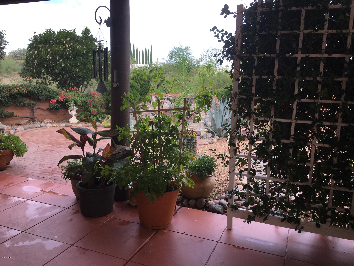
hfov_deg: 61.7
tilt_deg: -9.9
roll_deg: -1.6
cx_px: 177
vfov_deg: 48.2
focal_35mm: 29
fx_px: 297
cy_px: 133
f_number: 2.2
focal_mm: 4.15
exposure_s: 1/405
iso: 25
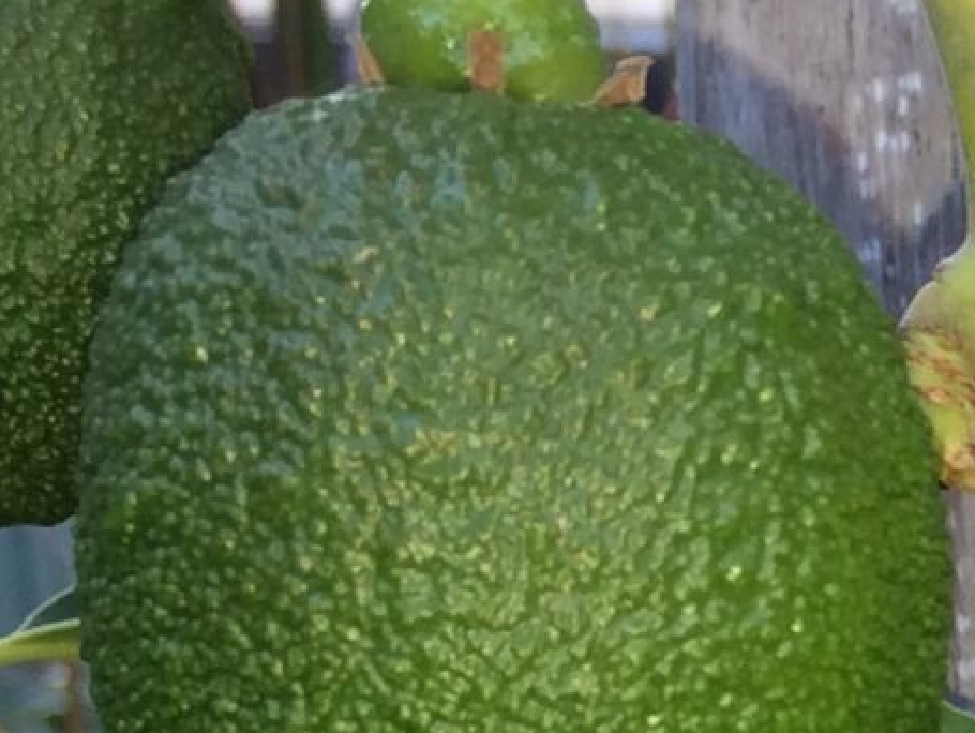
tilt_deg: -12.3
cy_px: 1301
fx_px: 4595
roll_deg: +0.2
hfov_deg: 10.1
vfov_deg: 8.8
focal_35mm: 163
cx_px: 2550
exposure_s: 1/44
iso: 32
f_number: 2.2
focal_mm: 4.15
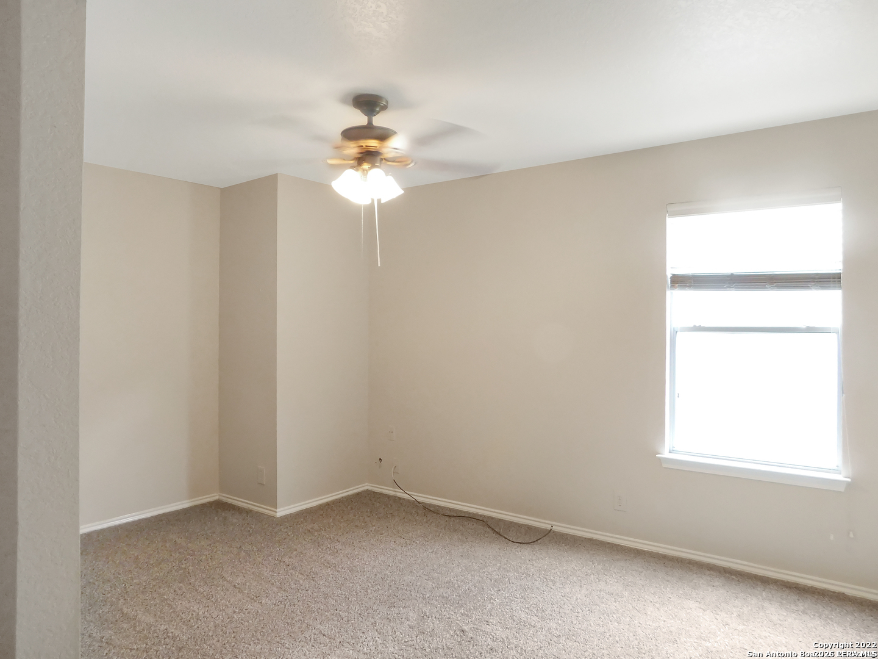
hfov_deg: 73.9
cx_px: 439
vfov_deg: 58.9
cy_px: 330
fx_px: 583
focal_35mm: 23
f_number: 3
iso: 280
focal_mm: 4
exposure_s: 1/30
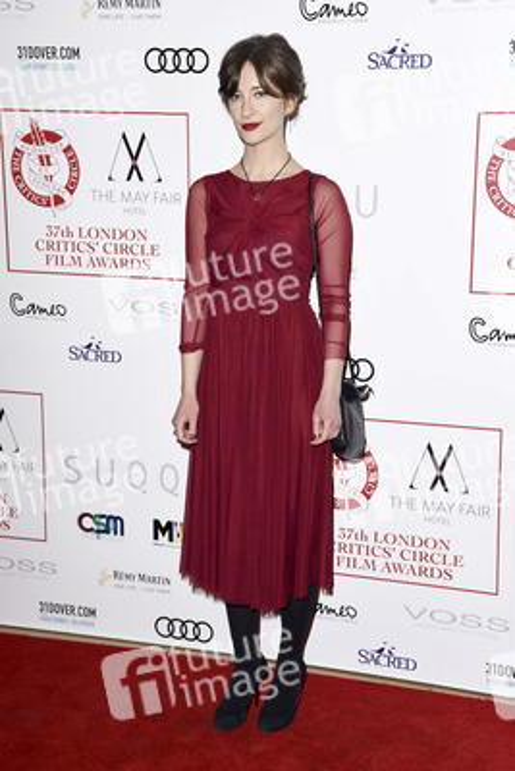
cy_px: 386
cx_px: 258
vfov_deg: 34.5
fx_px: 1243
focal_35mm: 58
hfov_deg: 23.4
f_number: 5.6
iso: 1000
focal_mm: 58
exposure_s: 1/250
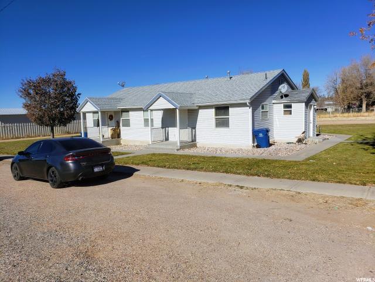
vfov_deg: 53.1
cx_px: 188
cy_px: 141
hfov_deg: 67.3
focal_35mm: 26
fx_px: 282
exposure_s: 1/3010
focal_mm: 4.3
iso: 50
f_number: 2.4
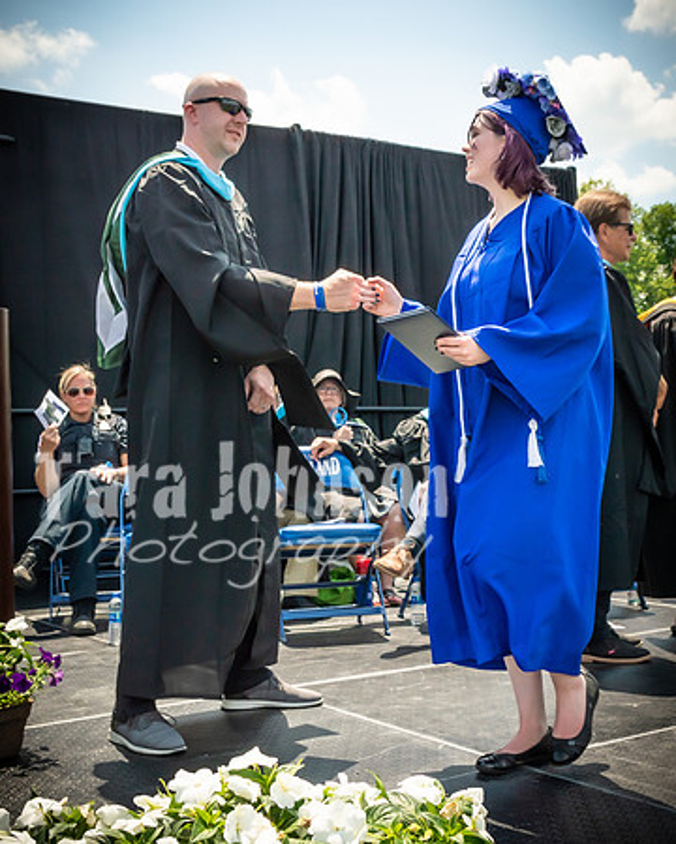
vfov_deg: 39.3
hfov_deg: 31.7
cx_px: 435
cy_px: 422
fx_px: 1184
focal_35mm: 47
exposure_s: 1/800
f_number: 7.1
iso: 200
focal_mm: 20
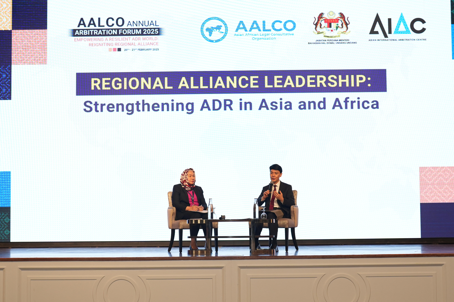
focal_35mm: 75
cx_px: 227
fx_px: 946
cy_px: 151
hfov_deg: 27.0
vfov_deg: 18.2
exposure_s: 1/200
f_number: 2.8
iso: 800
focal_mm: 50
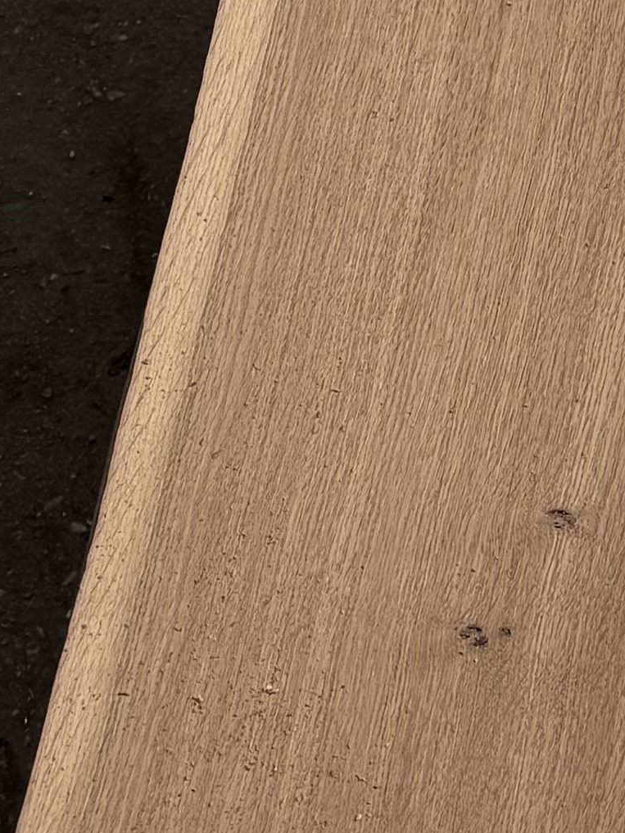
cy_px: -349
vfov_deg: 12.9
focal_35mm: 146
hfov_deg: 9.1
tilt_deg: -52.2
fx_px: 3514
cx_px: 1497
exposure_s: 1/6329
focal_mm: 5.96
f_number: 1.6
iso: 50
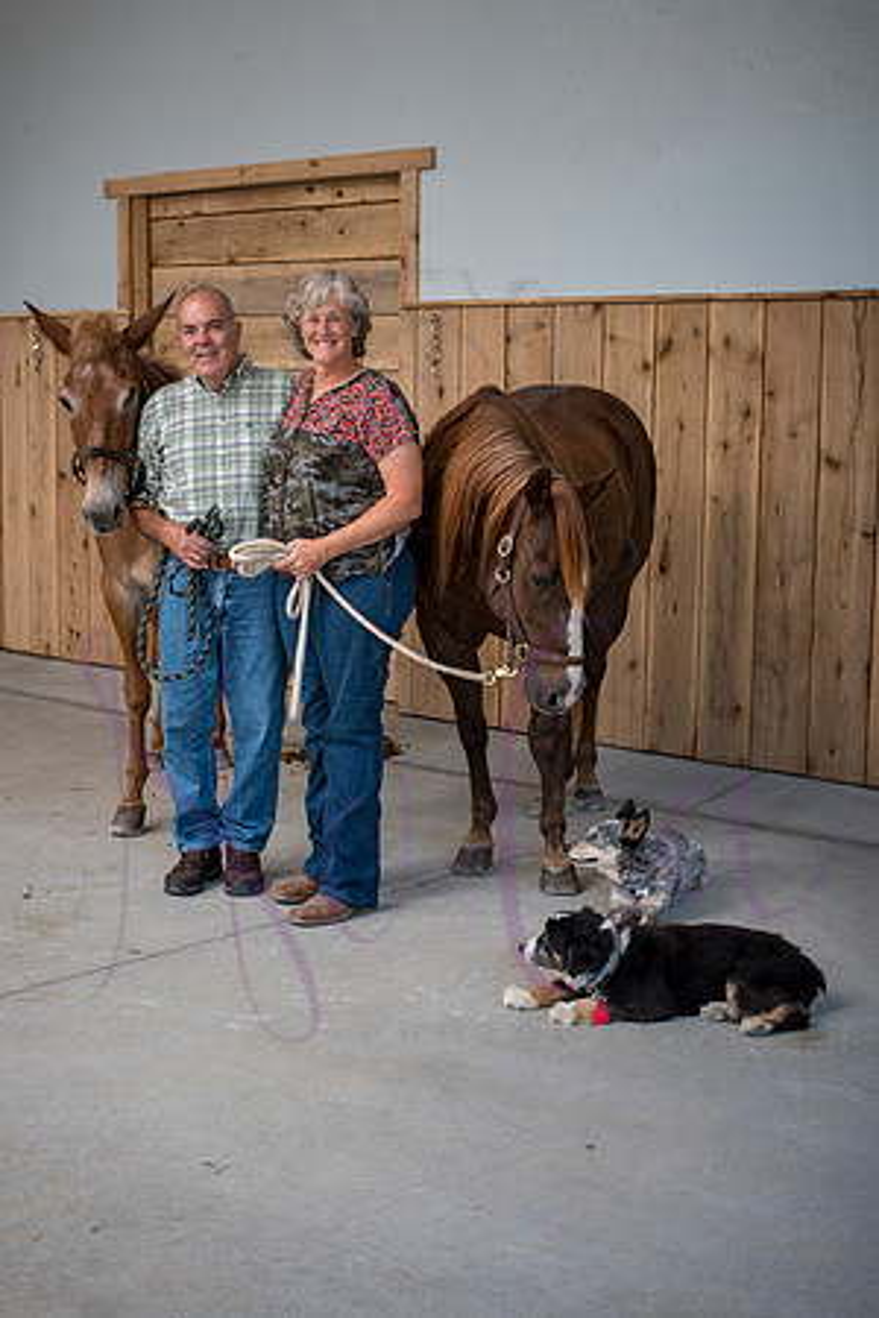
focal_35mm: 50
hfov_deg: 27.0
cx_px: 440
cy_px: 659
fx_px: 1831
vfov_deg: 39.6
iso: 400
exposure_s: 1/160
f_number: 9
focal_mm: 50
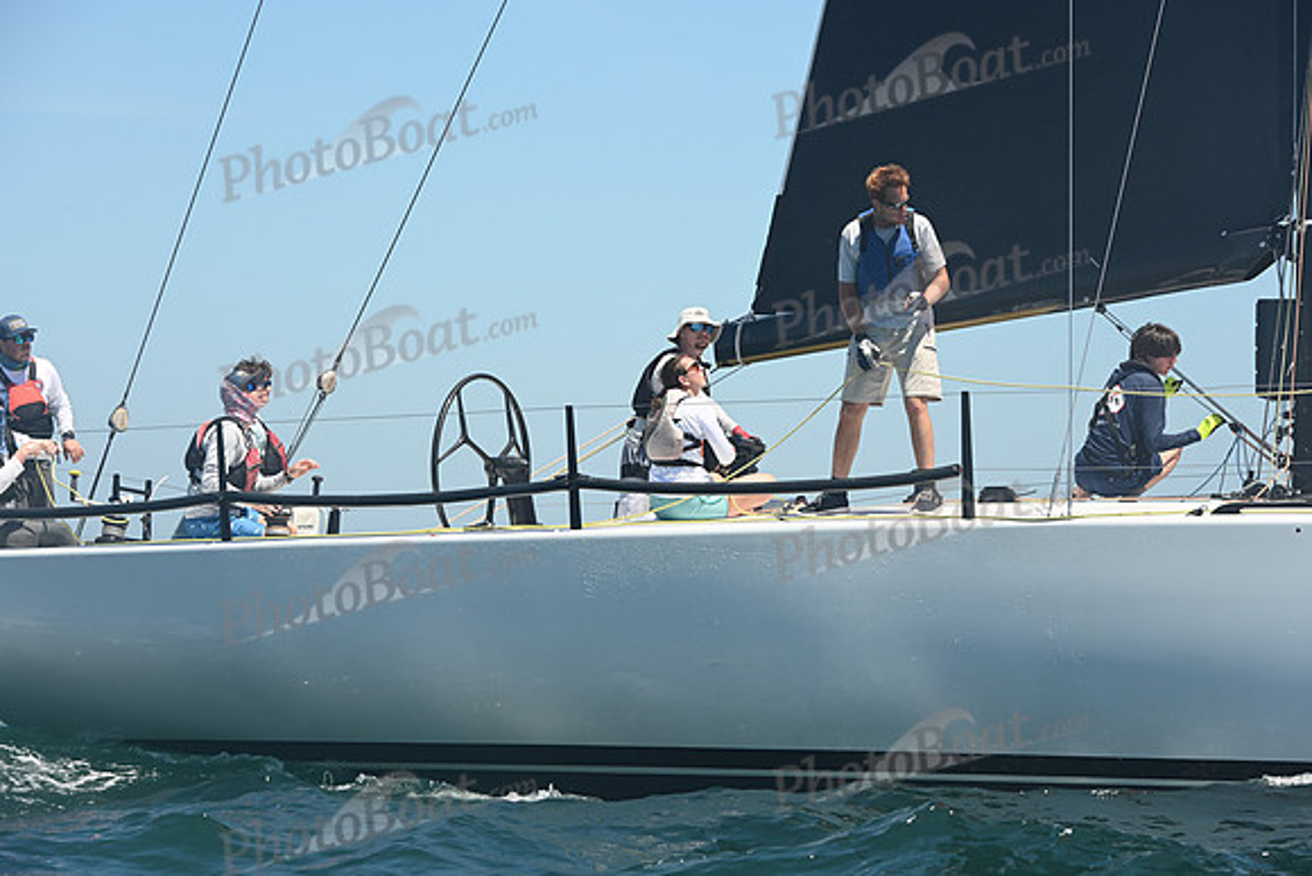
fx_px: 4447
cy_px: 438
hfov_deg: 16.8
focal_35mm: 122
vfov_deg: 11.2
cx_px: 656
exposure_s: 1/1000
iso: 320
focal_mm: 122
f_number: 6.3
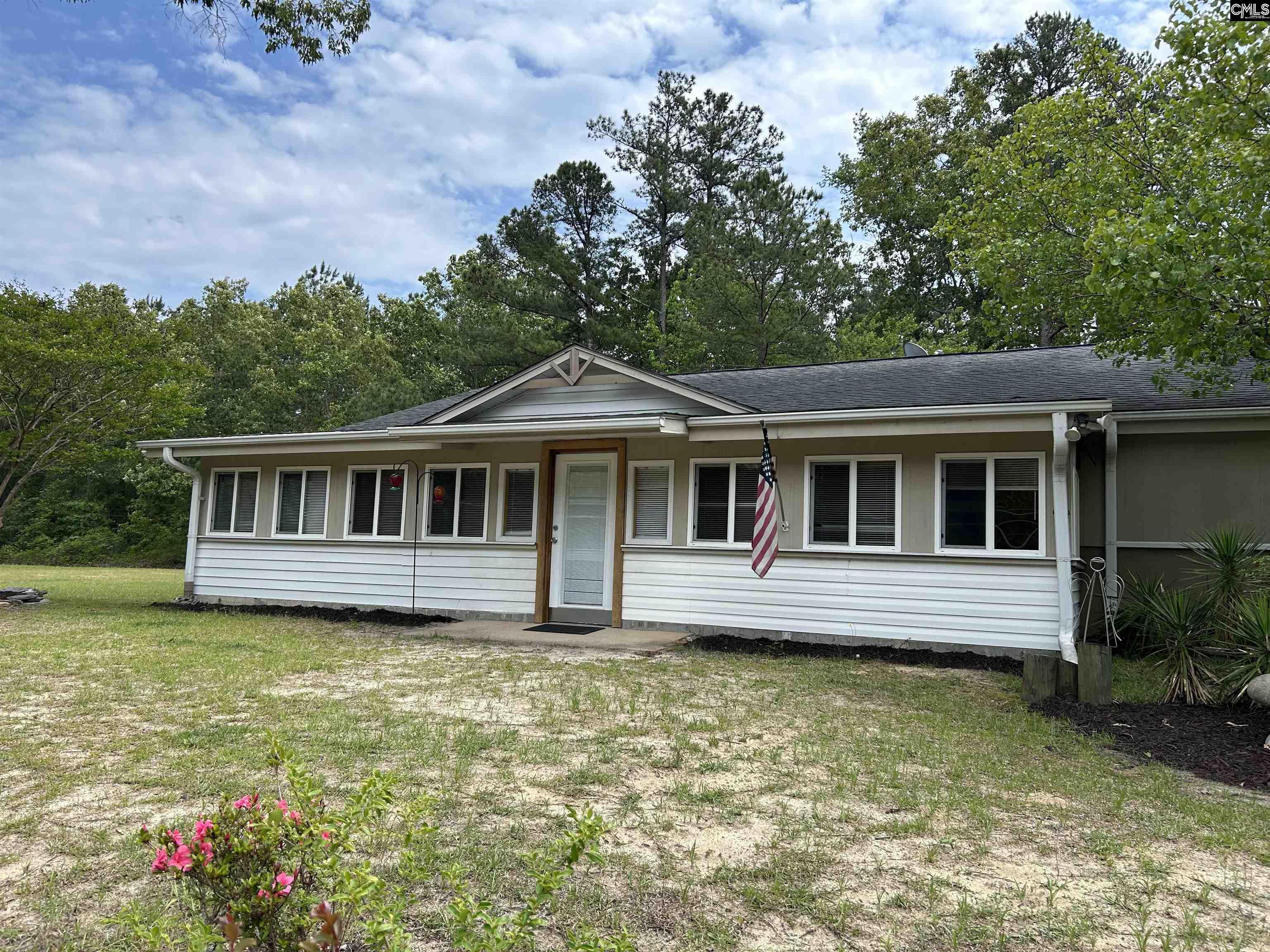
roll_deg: -1.0
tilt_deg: +6.3
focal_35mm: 26
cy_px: 476
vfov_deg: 53.1
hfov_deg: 67.3
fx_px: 954
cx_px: 635
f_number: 1.5
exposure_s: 1/2915
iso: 50
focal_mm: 5.7
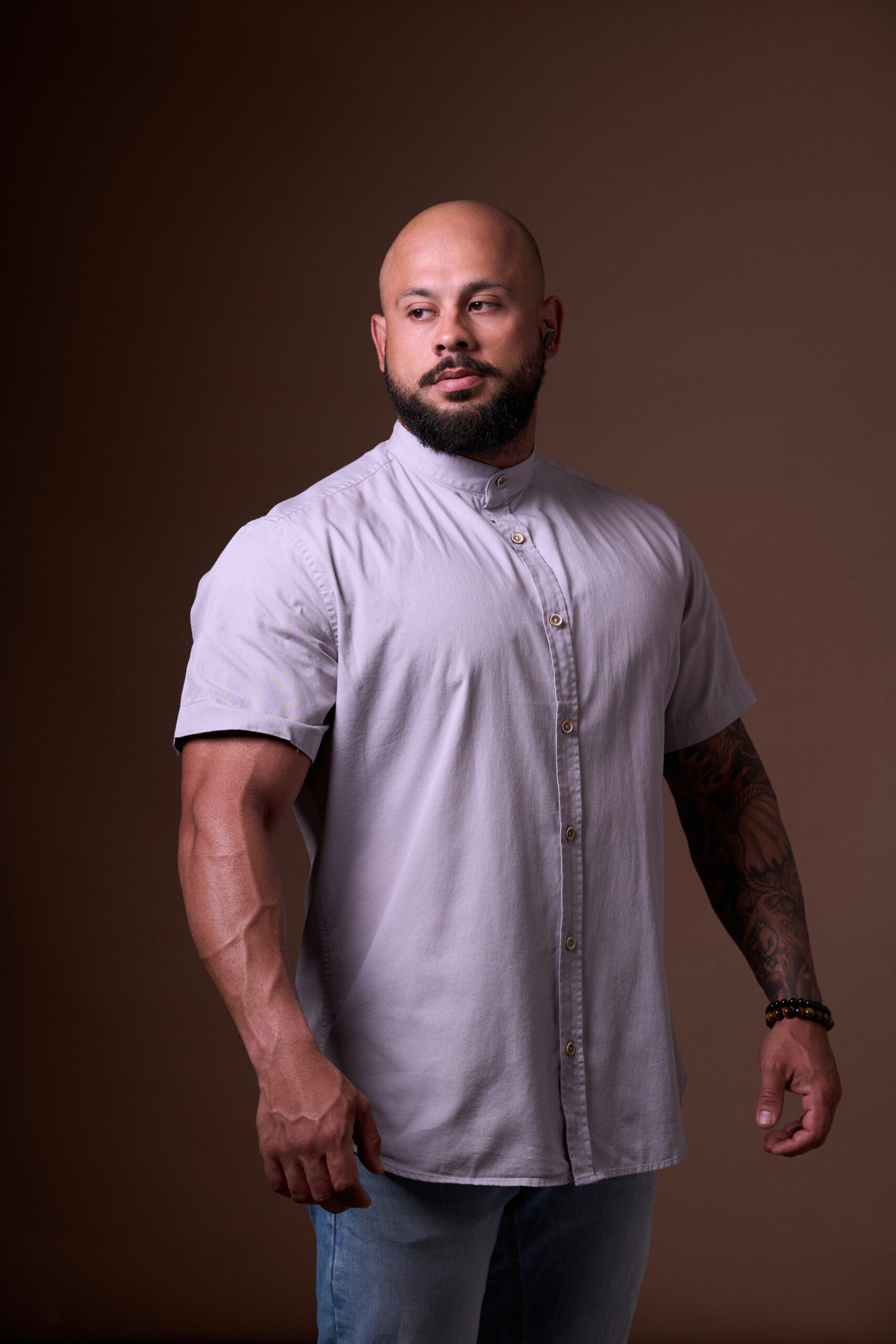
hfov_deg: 16.1
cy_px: 672
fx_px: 3173
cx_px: 448
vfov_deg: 23.9
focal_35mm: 85
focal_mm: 85
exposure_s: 1/200
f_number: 5
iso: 100
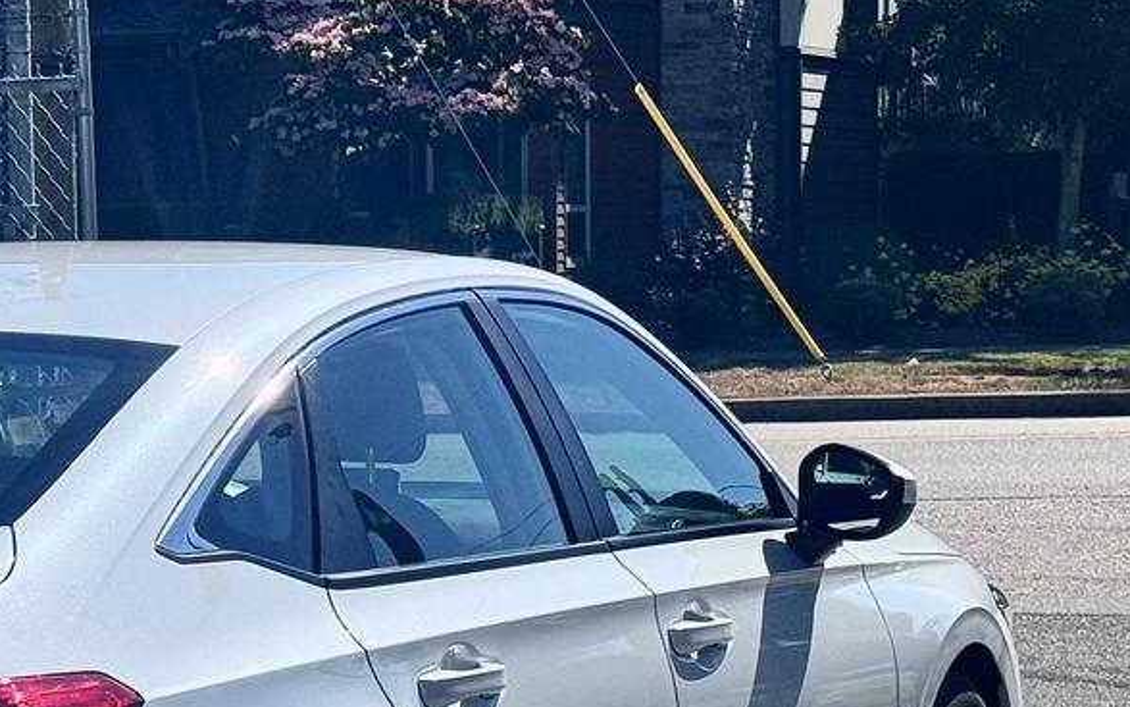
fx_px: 3419
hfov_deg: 18.2
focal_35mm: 111
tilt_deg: -4.8
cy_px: 813
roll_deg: +1.5
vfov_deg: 11.6
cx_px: -65
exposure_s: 1/6410
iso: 64
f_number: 1.78
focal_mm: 6.76
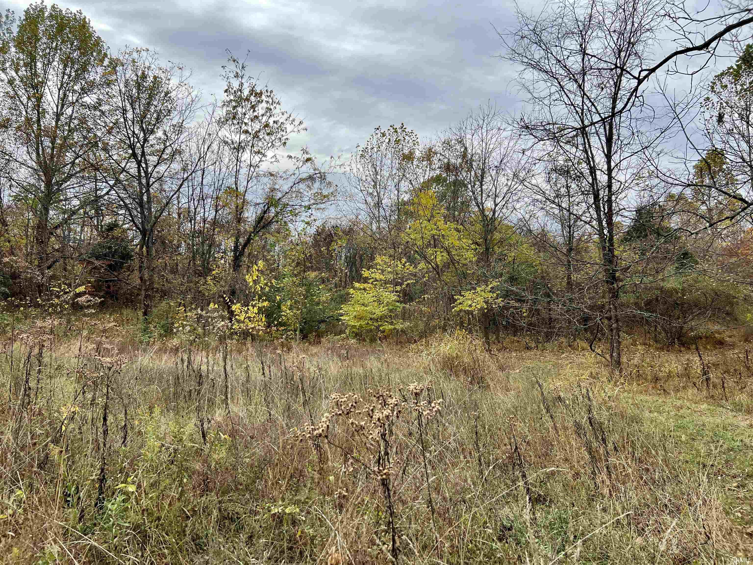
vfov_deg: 53.1
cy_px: 282
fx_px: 566
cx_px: 376
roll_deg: +1.9
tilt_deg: +5.3
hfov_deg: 67.3
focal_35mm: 26
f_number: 1.5
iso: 50
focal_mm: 5.7
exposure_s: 1/2915
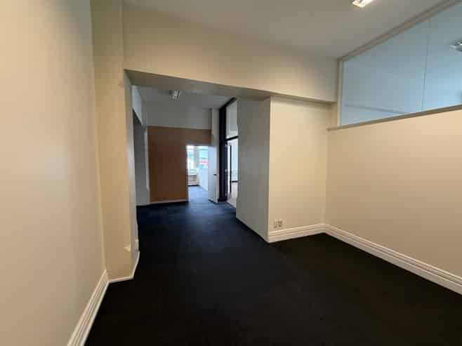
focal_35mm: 14
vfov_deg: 85.6
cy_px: 173
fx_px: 187
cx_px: 231
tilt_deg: -4.9
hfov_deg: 102.1
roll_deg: -0.1
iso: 250
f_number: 2.2
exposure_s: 1/50
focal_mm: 2.22
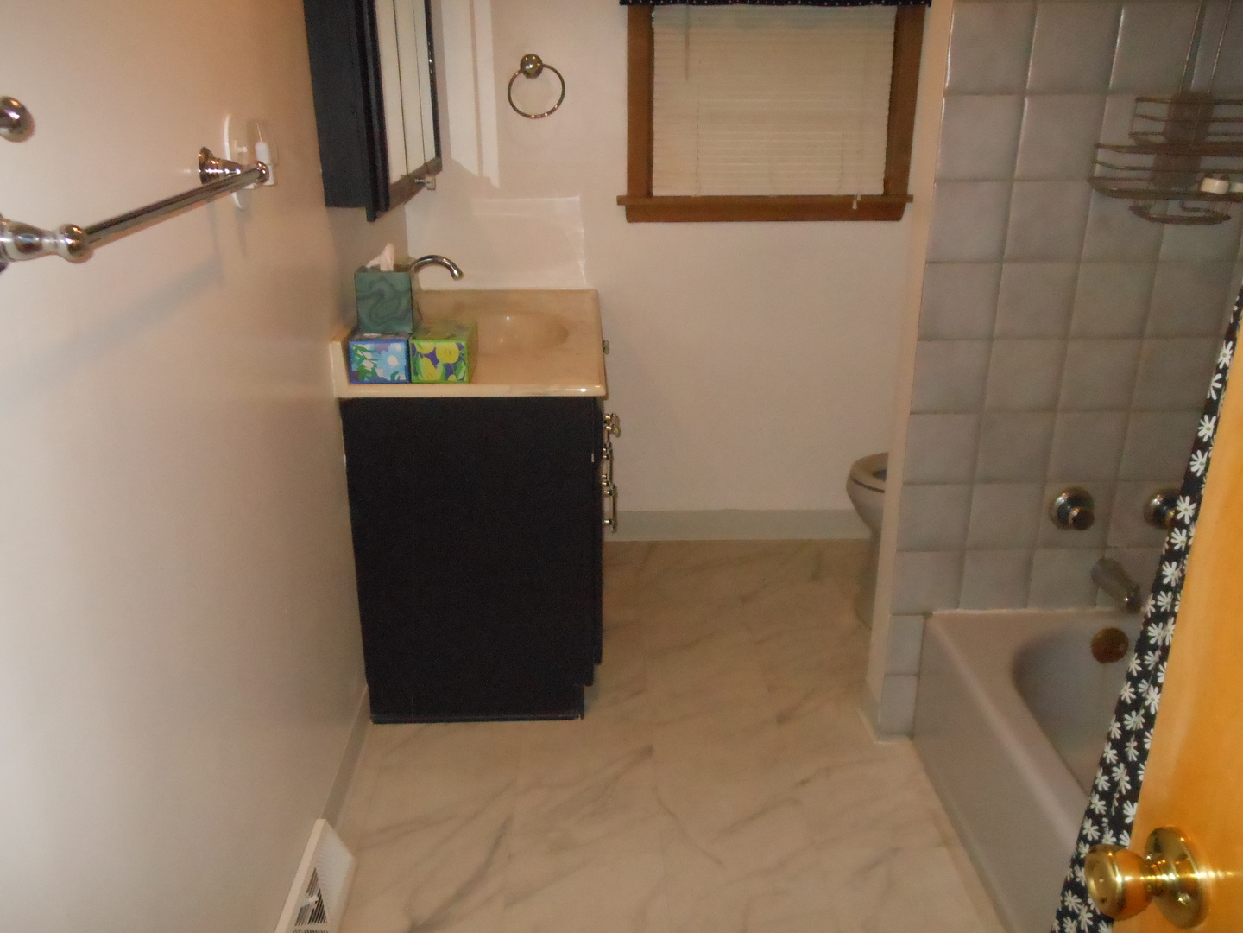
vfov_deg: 48.2
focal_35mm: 29
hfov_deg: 61.7
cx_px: 622
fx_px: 1041
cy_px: 466
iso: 800
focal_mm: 5.2
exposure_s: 1/25
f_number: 10.6
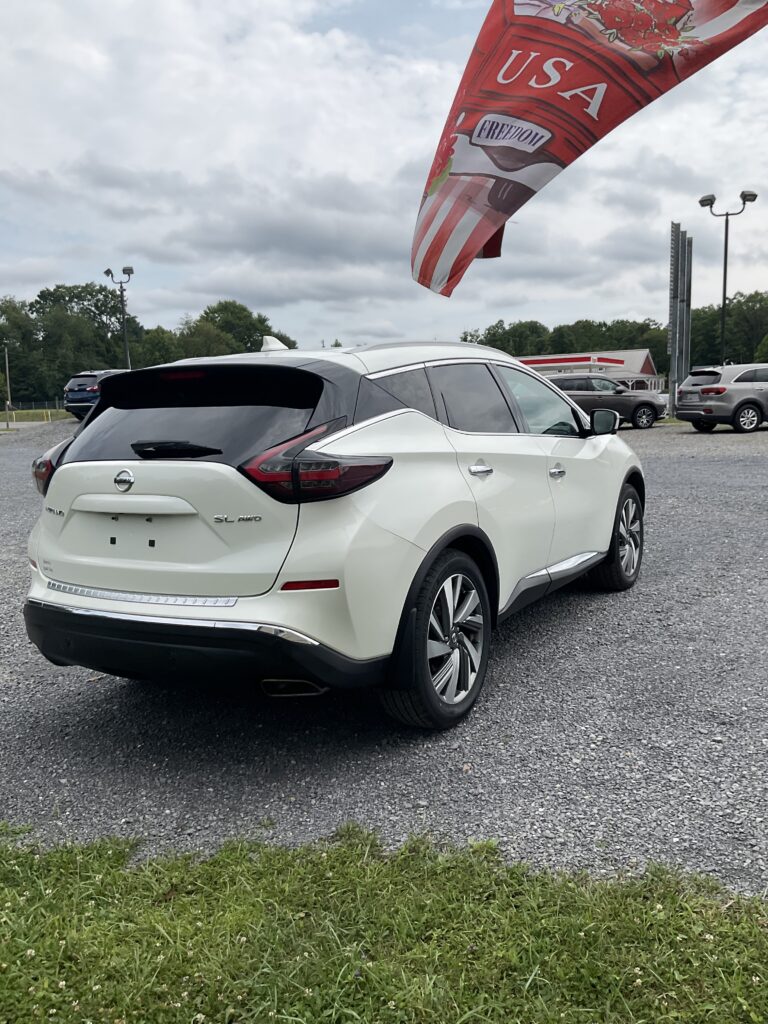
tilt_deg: -7.4
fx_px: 858
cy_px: 512
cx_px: 384
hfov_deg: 48.2
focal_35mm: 29
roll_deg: +1.4
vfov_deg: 61.7
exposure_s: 1/2667
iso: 16
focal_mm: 3
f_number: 1.8
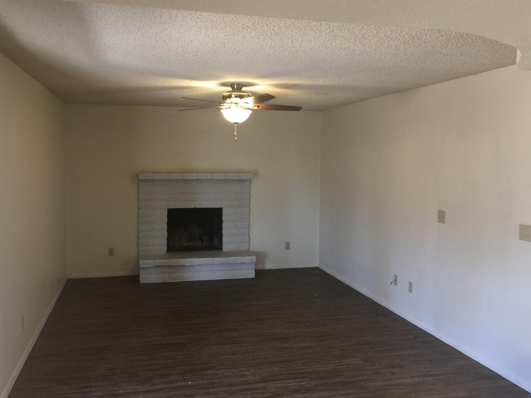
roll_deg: -1.6
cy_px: 190
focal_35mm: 33
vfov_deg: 42.9
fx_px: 506
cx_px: 252
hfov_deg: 55.3
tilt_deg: -4.2
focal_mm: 4.15
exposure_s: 1/15
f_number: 2.2
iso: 64
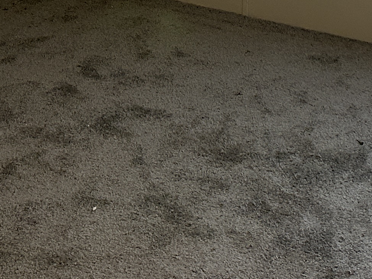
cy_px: -287
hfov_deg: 18.2
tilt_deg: -8.2
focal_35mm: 108
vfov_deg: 12.1
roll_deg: +1.2
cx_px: 159
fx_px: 1160
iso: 125
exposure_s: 1/120
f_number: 1.5
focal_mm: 5.7
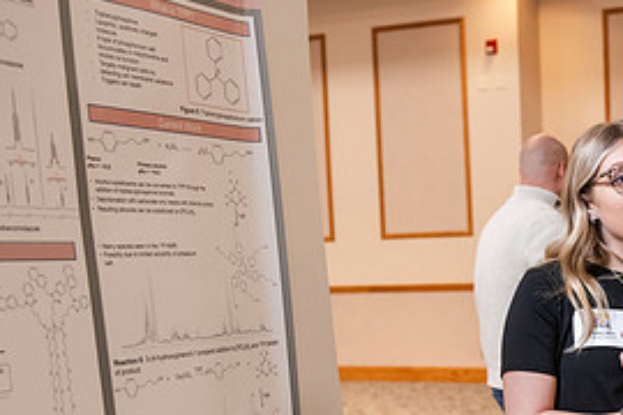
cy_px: 326
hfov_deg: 26.8
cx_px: 556
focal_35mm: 73
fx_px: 1263
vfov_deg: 18.5
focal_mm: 34
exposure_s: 1/160
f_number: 3.5
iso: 1600
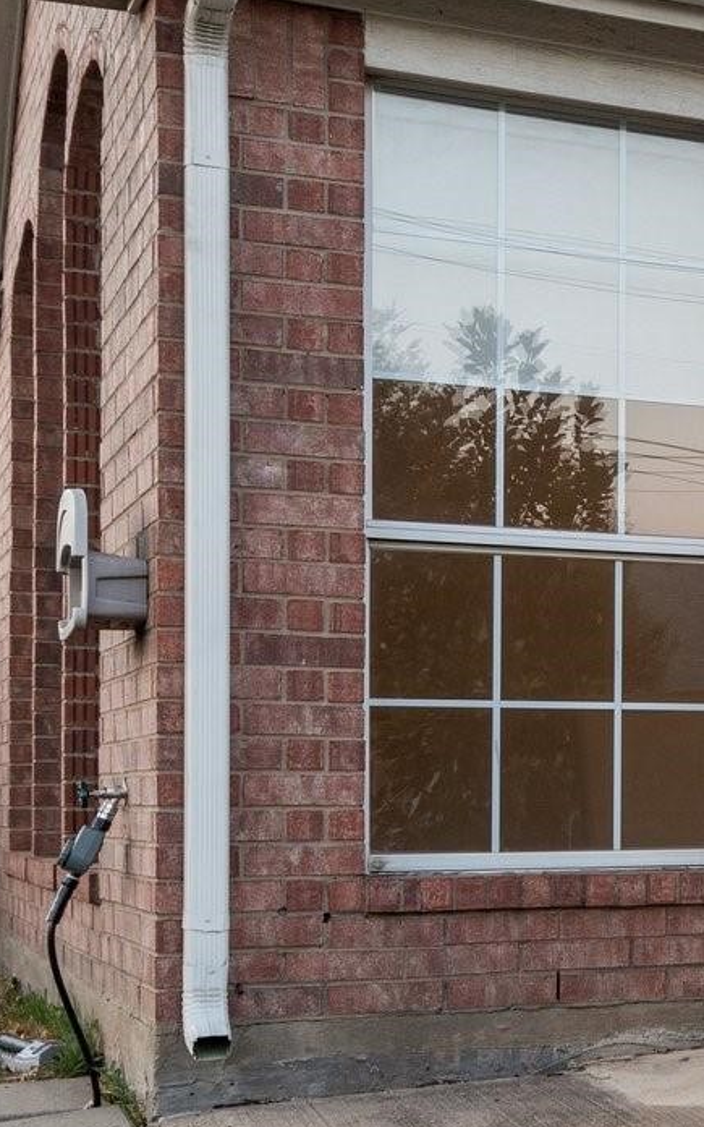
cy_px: 738
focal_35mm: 72
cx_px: 1338
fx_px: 2210
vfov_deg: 28.4
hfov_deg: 15.2
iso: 250
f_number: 9
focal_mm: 24
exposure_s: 1/6
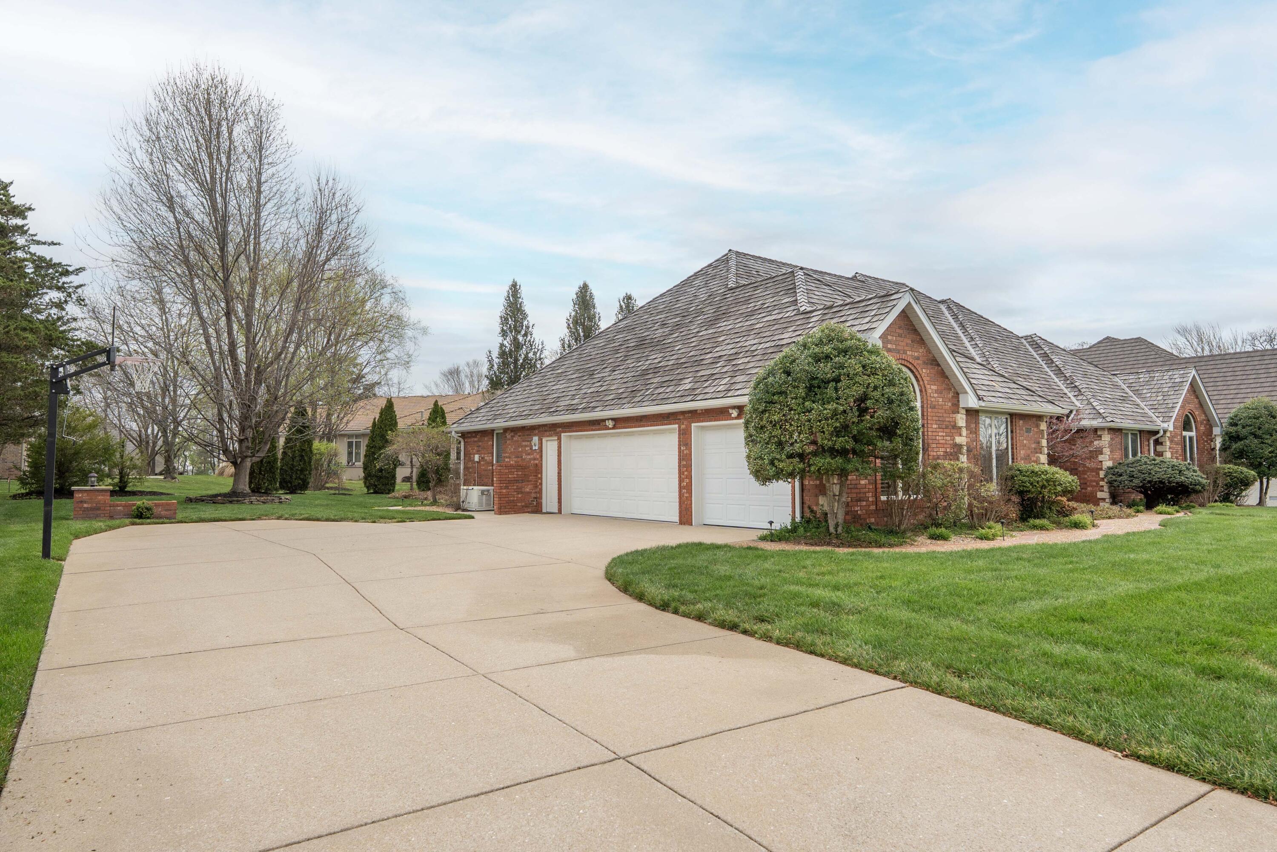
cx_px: 638
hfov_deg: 81.2
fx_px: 745
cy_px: 426
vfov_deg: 59.5
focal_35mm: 21
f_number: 5.6
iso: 100
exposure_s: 1/250
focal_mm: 14
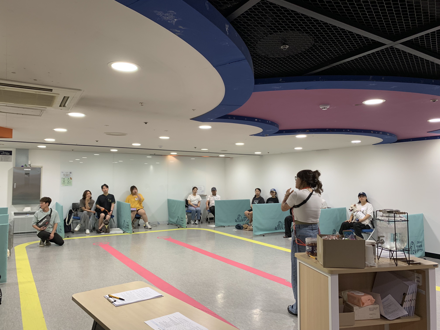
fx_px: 330
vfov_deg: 53.1
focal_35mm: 26
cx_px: 220
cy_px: 165
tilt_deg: +2.9
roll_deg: -0.8
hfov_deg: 67.3
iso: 80
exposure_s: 1/60
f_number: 1.8
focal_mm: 4.25
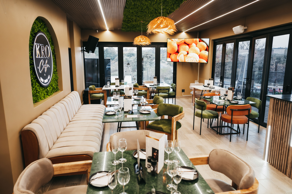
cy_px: 97
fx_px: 199
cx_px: 146
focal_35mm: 24
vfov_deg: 52.2
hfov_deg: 72.7
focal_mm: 24
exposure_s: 1/100
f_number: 2.8
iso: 1000
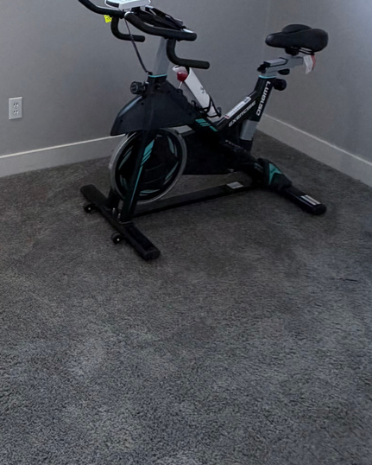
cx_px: -35
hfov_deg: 33.5
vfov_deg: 43.1
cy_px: 53
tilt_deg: -17.3
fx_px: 536
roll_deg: +2.6
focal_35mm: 39
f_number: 2.2
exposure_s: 1/120
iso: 250
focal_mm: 2.22
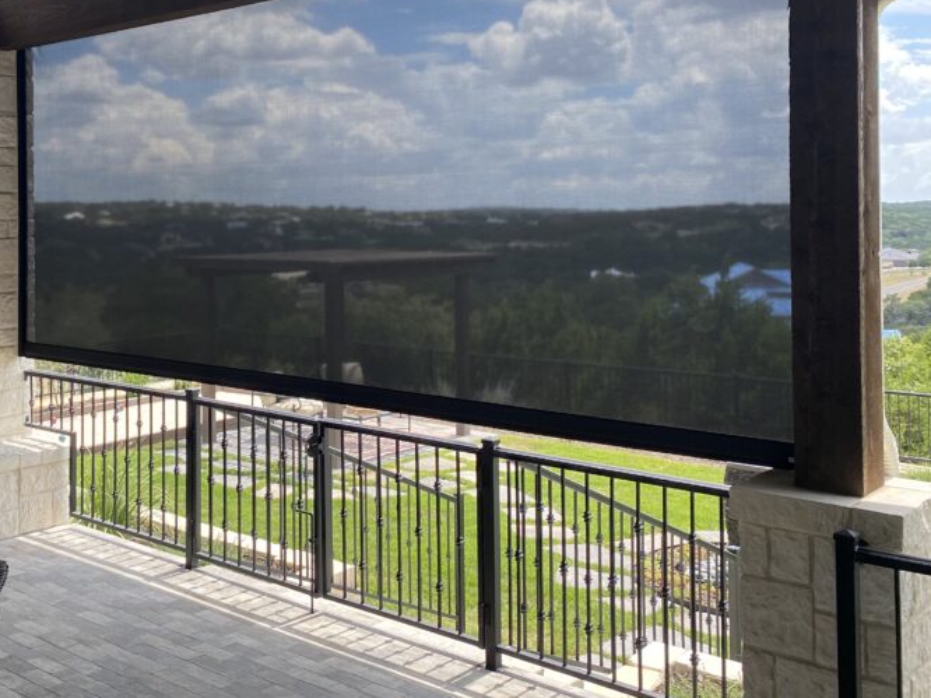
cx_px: 238
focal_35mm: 40
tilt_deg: +0.5
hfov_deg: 45.3
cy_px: 208
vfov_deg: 35.4
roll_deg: +0.5
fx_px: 1075
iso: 32
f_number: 1.8
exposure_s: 1/519
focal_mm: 4.25
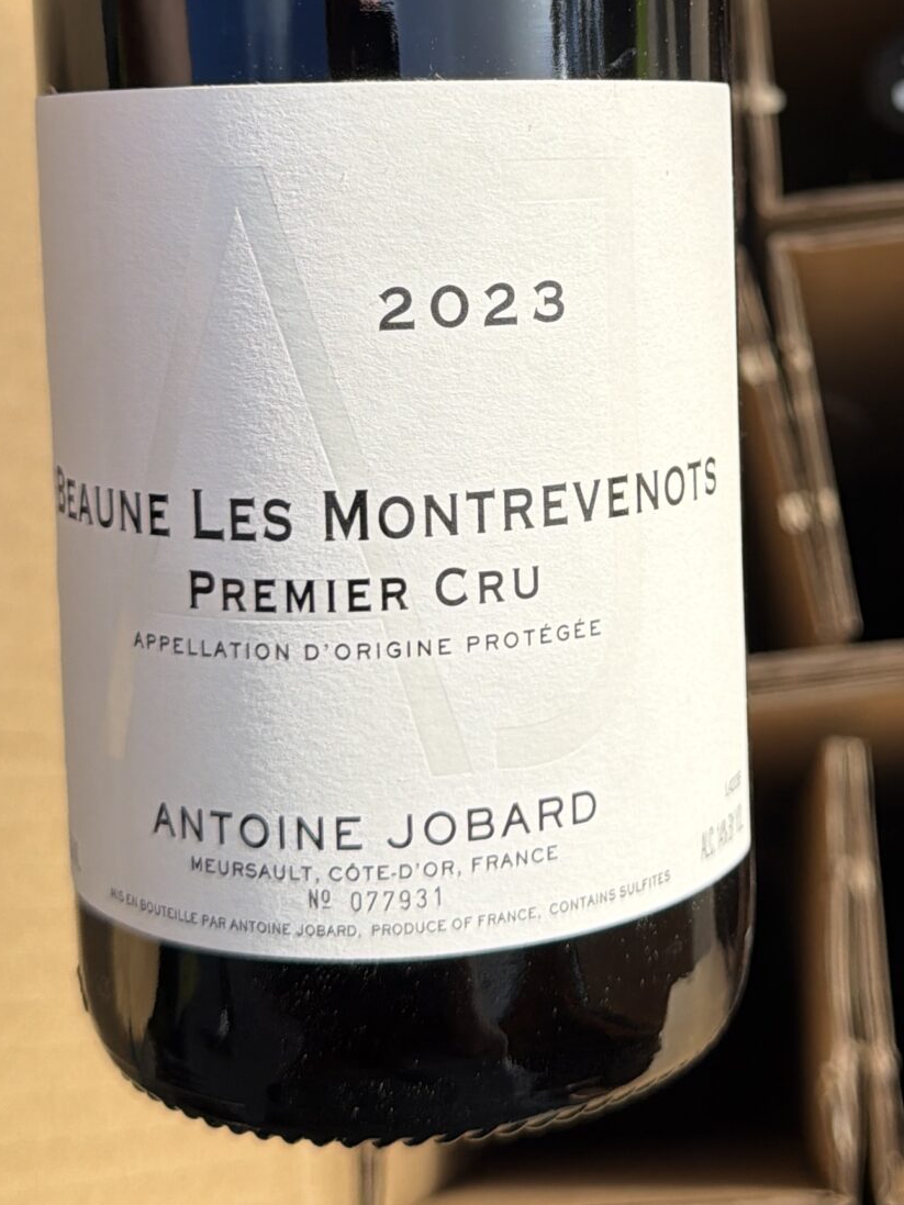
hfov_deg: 25.8
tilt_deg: -72.2
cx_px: 658
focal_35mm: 56
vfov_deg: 33.5
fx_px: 1950
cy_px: 278
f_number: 1.78
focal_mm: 6.76
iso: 80
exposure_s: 1/1949
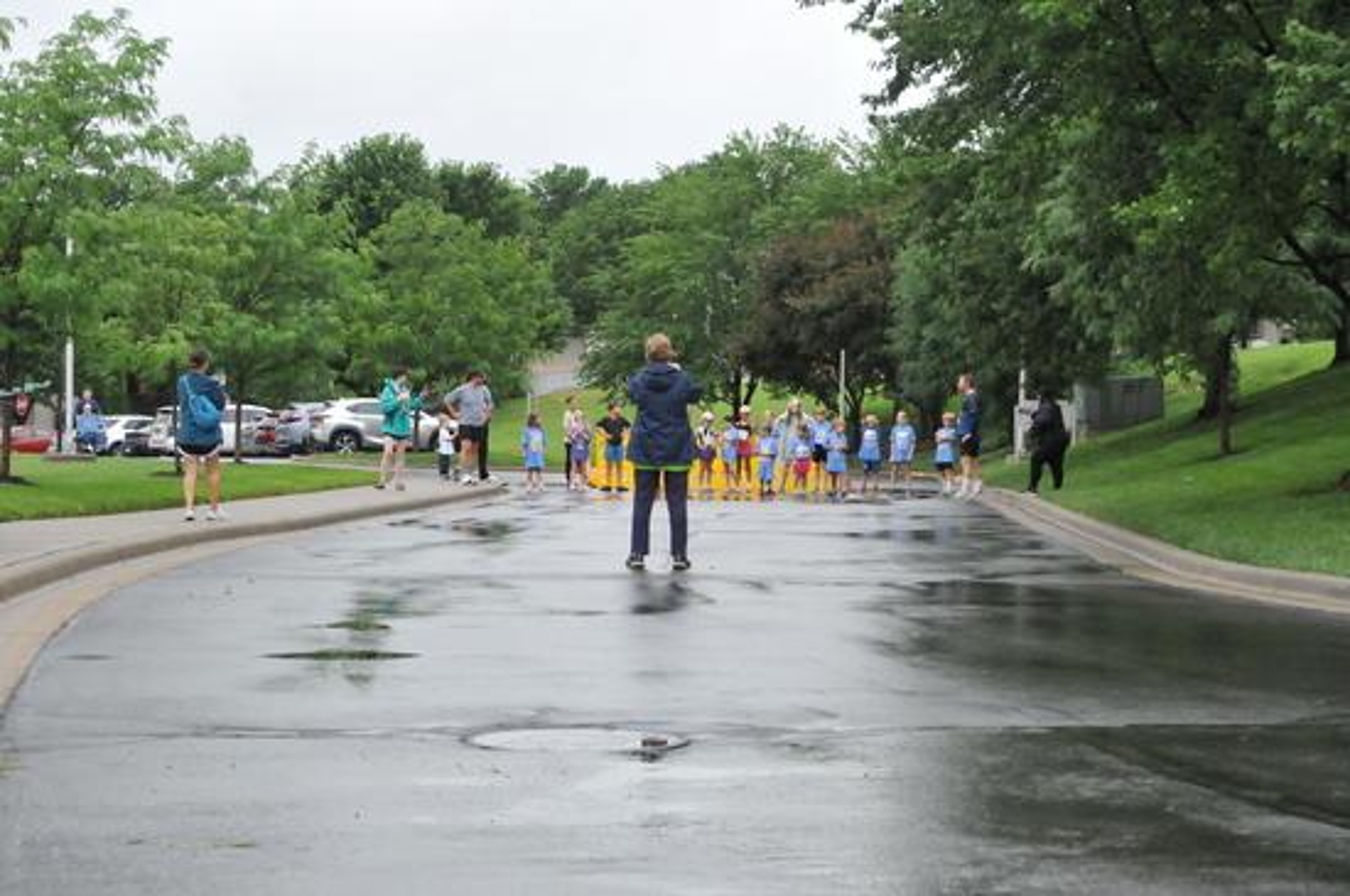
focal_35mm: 82
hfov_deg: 24.7
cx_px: 675
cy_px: 448
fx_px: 3089
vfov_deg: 16.5
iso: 2000
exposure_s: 1/640
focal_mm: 55
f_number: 8
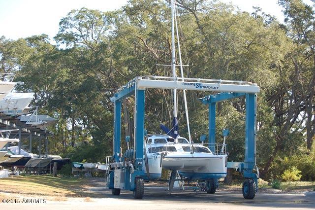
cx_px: 158
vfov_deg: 19.7
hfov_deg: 29.3
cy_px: 105
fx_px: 603
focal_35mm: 69
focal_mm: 46
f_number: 6.3
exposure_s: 1/160
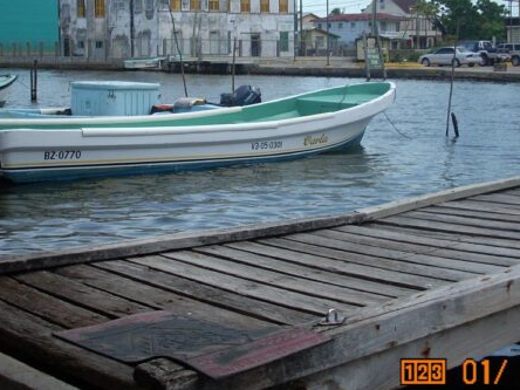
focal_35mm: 64
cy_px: 104
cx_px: 267
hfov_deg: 30.3
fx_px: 961
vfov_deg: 22.7
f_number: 5.6
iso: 64
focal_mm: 6.2
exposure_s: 1/273
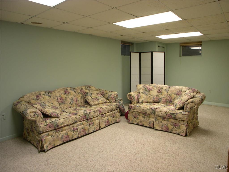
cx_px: 114
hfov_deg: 49.0
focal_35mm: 38
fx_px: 251
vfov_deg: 37.7
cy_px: 86
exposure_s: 1/29.8
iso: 100
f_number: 2.8
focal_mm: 8
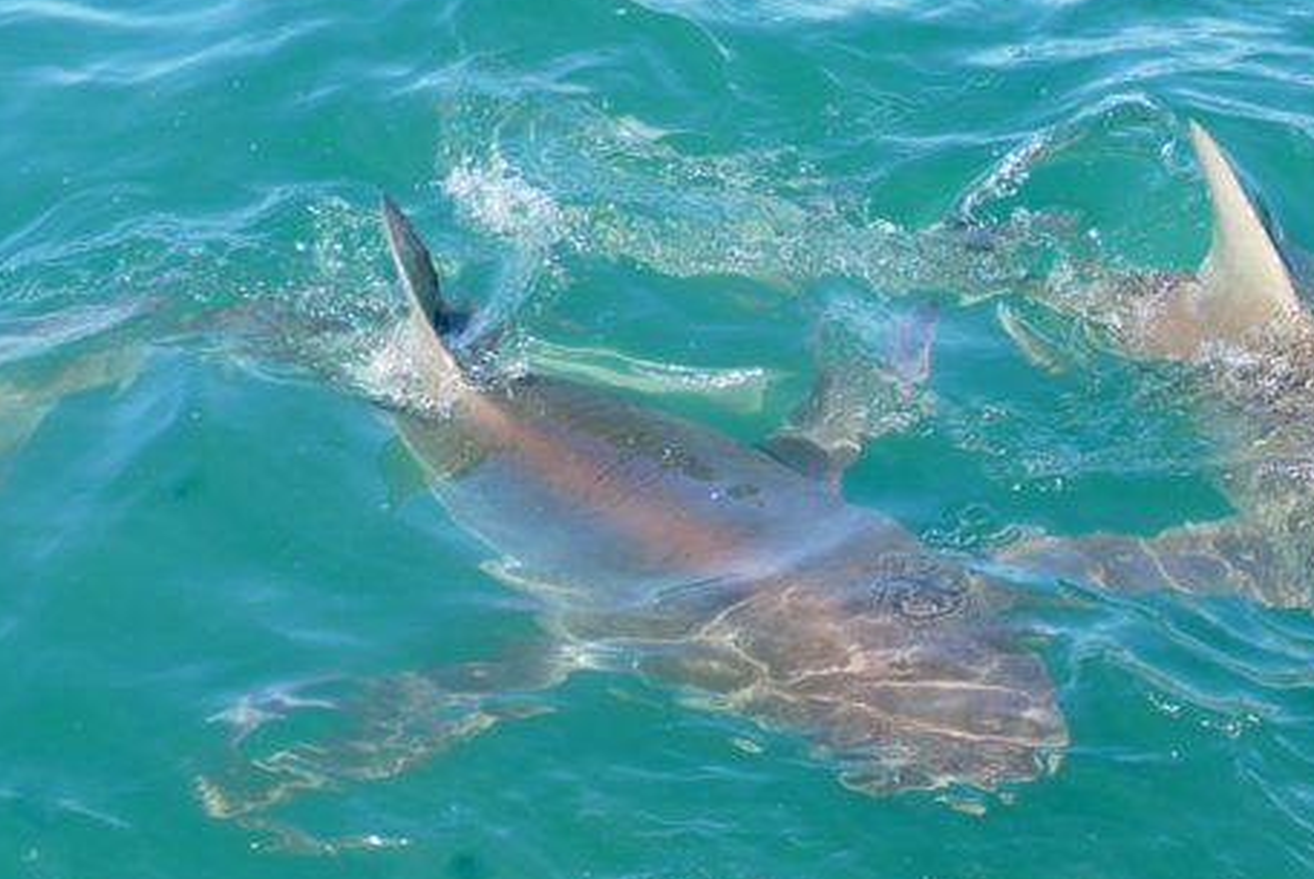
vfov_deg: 17.3
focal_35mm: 79
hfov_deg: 25.6
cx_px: 836
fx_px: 2886
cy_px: 440
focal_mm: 21.81
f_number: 3.5
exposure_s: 1/640
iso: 125
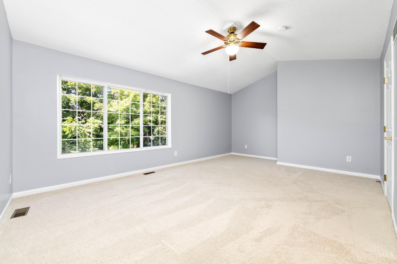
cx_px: 198
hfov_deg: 104.3
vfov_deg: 81.2
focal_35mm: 14
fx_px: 154
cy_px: 132
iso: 400
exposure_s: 1/6
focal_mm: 14
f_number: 9
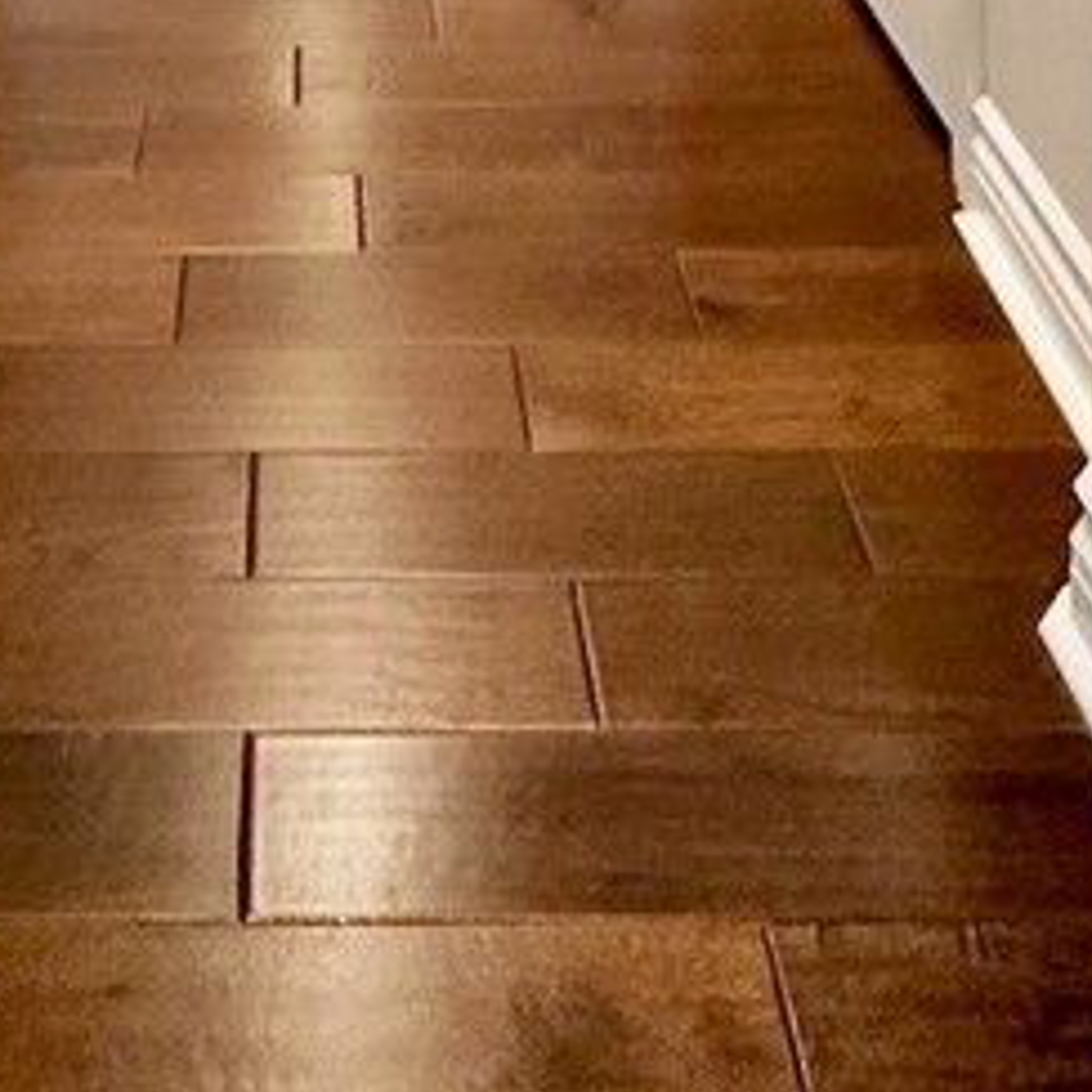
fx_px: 1856
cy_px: -944
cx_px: 152
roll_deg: -0.4
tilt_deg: +0.6
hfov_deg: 31.5
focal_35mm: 52
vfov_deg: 20.7
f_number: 2.2
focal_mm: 2.22
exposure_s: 1/120
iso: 320
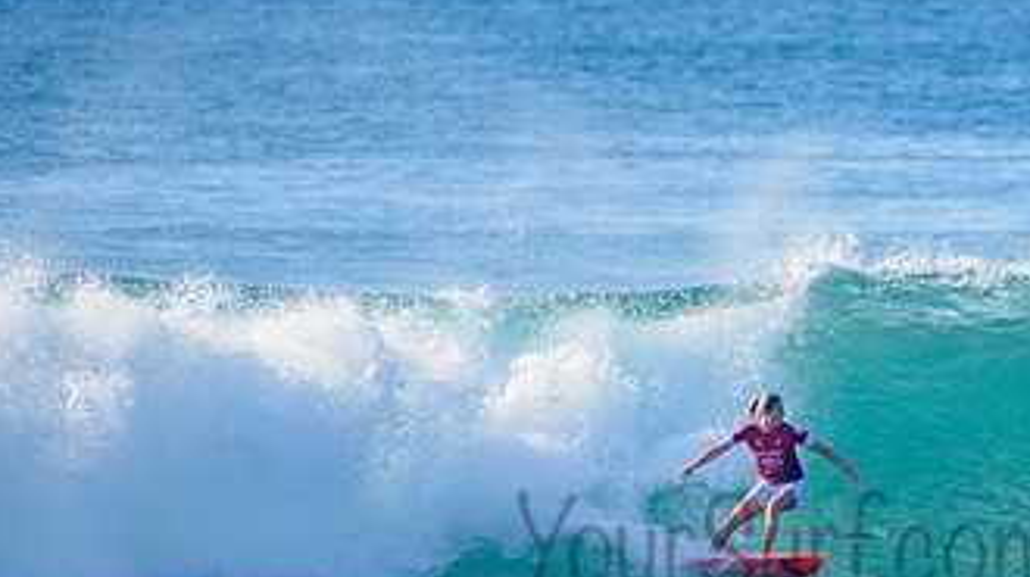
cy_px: 513
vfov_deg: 1.3
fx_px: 25161
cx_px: 840
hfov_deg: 2.3
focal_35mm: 922
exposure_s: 1/1600
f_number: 5.6
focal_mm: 500
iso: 220
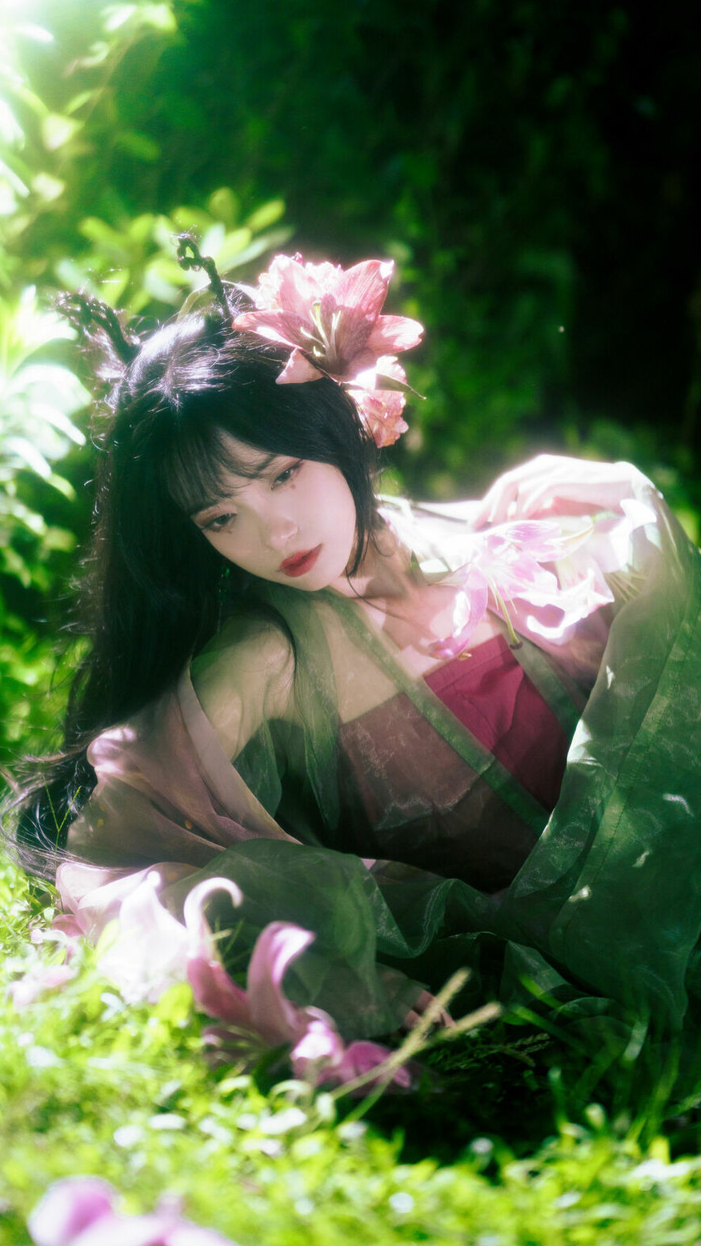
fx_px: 2975
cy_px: 627
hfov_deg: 13.4
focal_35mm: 90
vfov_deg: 23.7
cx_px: 410
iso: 1600
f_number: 1.4
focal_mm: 85
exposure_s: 1/200
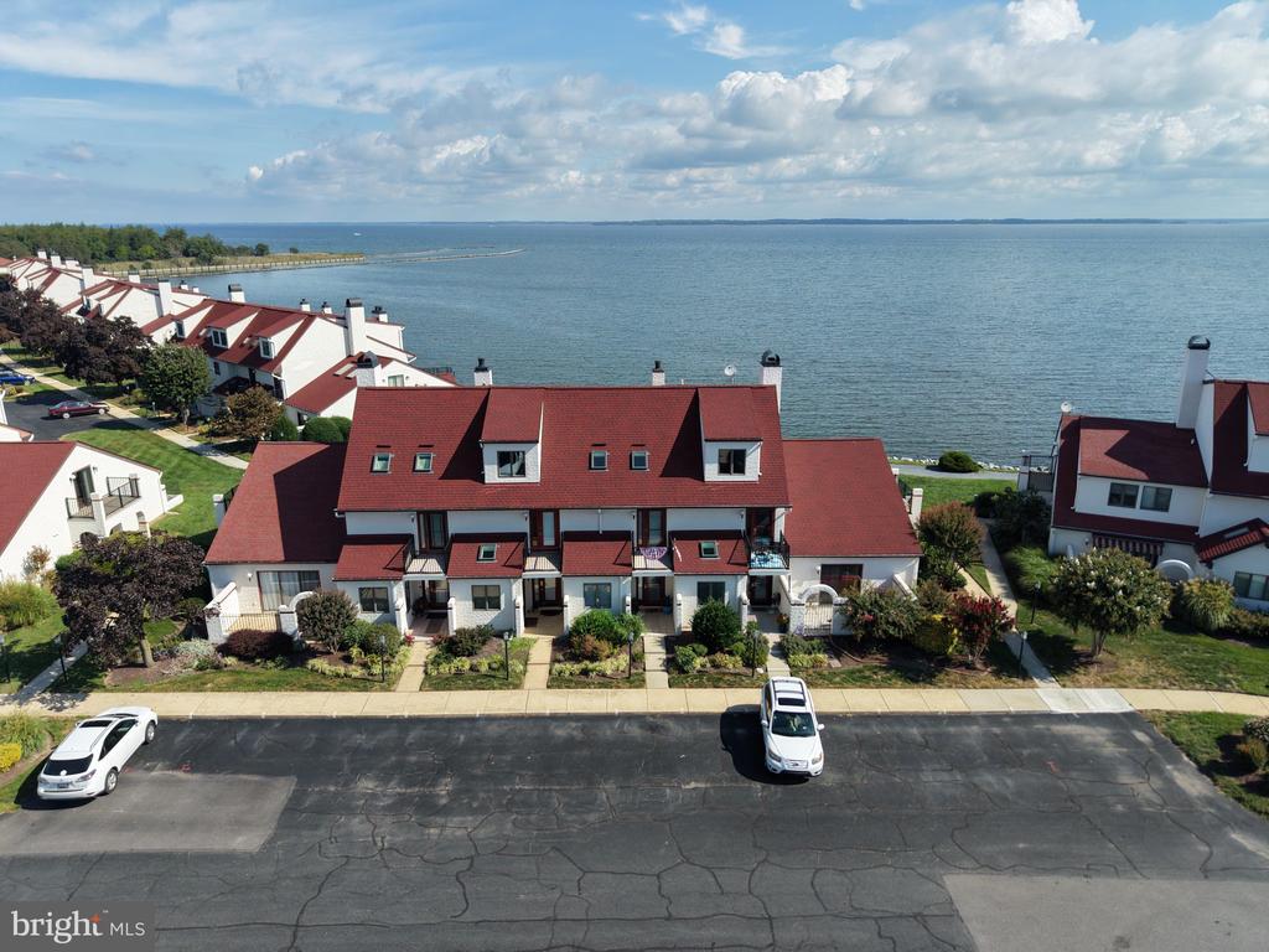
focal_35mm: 24
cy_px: 476
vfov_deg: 56.8
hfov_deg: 71.6
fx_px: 880
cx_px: 634
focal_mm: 8.67
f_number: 1.8
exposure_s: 1/6000
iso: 240
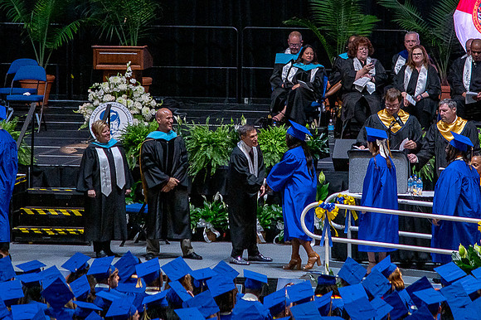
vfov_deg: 3.6
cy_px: 95
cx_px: 257
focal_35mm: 385
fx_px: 5143
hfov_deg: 5.4
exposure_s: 1/200
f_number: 5.3
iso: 1600
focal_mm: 220
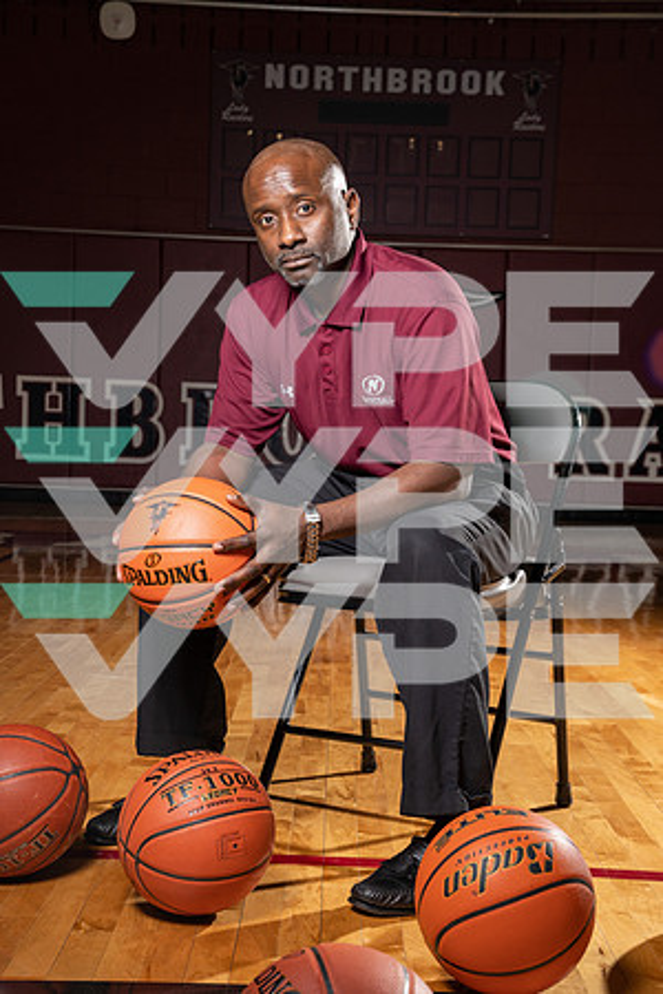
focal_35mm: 57
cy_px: 497
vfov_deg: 35.1
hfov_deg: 23.8
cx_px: 332
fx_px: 1575
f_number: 8
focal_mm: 57
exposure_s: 1/250
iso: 500
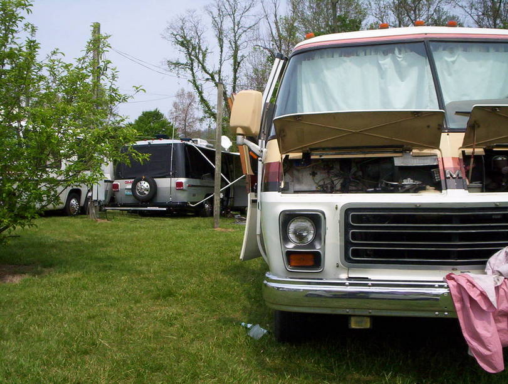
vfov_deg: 37.8
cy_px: 192
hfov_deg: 48.9
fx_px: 559
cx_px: 254
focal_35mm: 38
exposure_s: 1/855
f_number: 4.5
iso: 100
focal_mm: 4.99
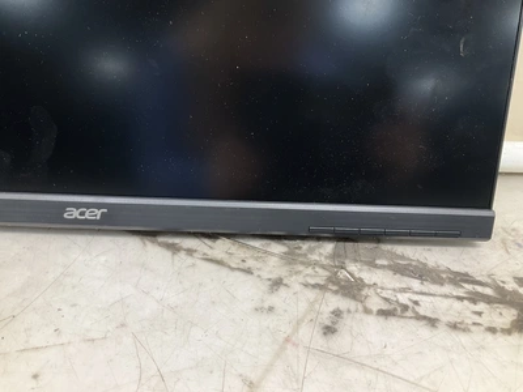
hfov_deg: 61.7
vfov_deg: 48.2
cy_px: 196
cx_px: 262
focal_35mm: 29
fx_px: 438
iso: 40
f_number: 1.8
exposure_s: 1/60
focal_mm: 3
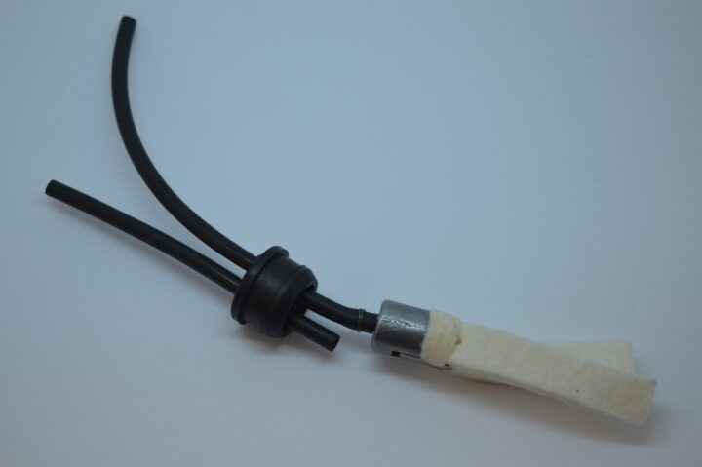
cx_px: 351
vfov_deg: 22.6
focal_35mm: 60
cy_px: 234
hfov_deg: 33.4
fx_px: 1169
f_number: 5.6
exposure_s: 1/125
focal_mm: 40
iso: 220
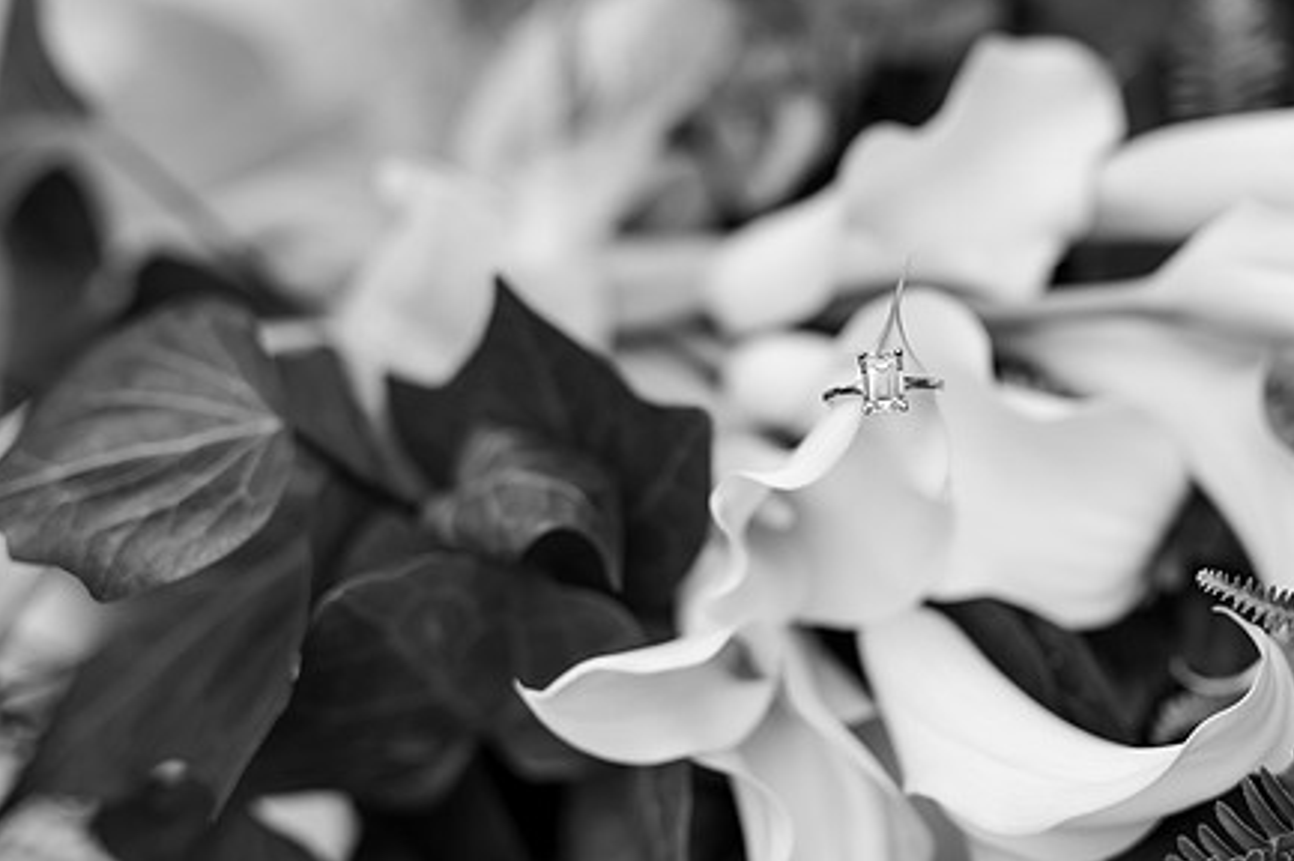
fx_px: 2406
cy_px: 389
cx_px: 831
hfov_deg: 29.9
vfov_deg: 20.3
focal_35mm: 67
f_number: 2.2
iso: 100
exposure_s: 1/400
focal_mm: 50
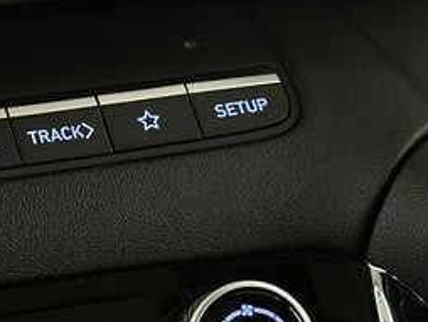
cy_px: 389
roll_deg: +0.3
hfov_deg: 11.3
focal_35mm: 170
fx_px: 2104
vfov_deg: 8.6
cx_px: -138
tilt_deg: -31.8
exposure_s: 1/50
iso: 250
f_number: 1.78
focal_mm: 6.86
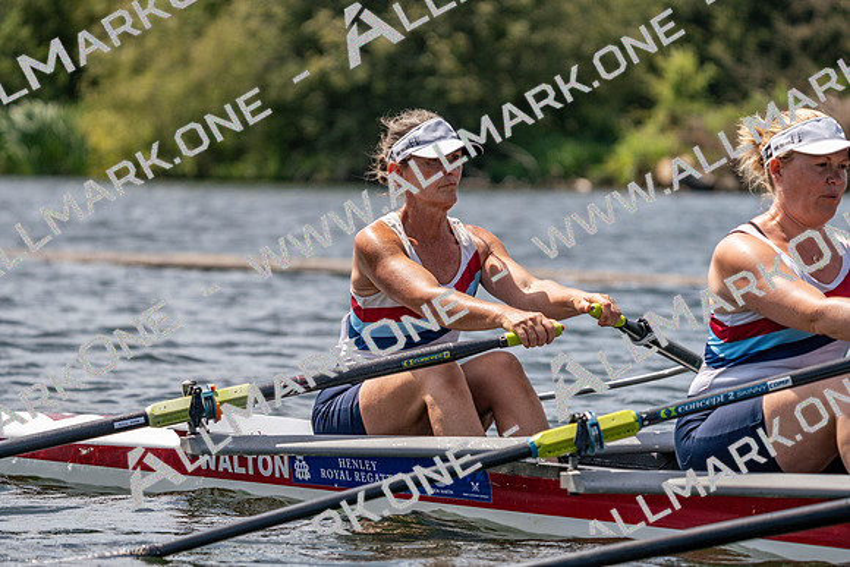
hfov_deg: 8.4
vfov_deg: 5.6
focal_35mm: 245
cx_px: 425
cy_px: 284
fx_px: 5786
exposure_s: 1/2000
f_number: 5.6
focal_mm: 245
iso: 250
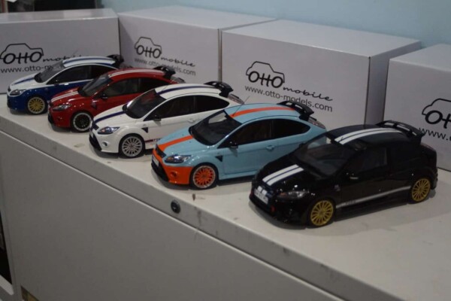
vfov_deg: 31.9
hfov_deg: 46.4
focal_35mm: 42
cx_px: 226
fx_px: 526
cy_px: 150
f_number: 3.5
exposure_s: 1/160
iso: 2500
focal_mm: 28
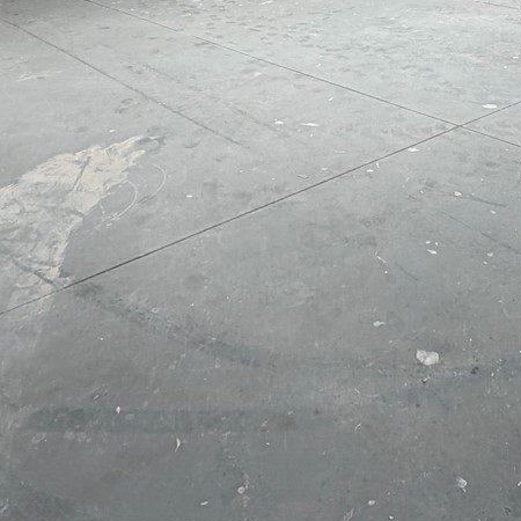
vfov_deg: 33.3
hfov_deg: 36.8
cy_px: -58
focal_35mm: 44
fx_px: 749
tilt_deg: -6.5
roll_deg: +1.4
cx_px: 426
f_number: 2.2
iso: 64
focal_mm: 2.22
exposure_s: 1/121
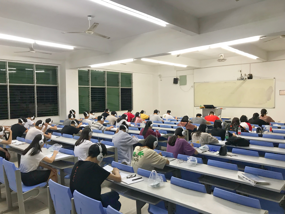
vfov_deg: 49.7
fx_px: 231
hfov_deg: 63.4
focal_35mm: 28
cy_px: 107
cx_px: 142
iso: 64
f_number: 1.8
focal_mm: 3.99
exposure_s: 1/17
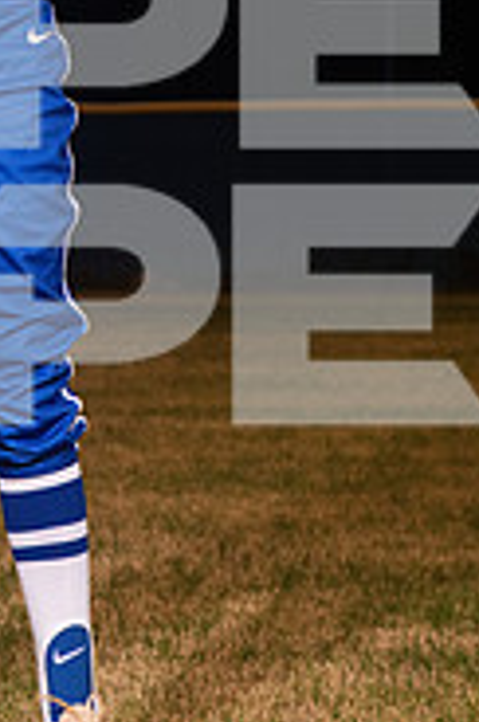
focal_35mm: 147
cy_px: 31
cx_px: -79
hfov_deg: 9.2
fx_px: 2945
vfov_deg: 13.8
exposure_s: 1/320
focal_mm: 60
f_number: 6.3
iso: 800
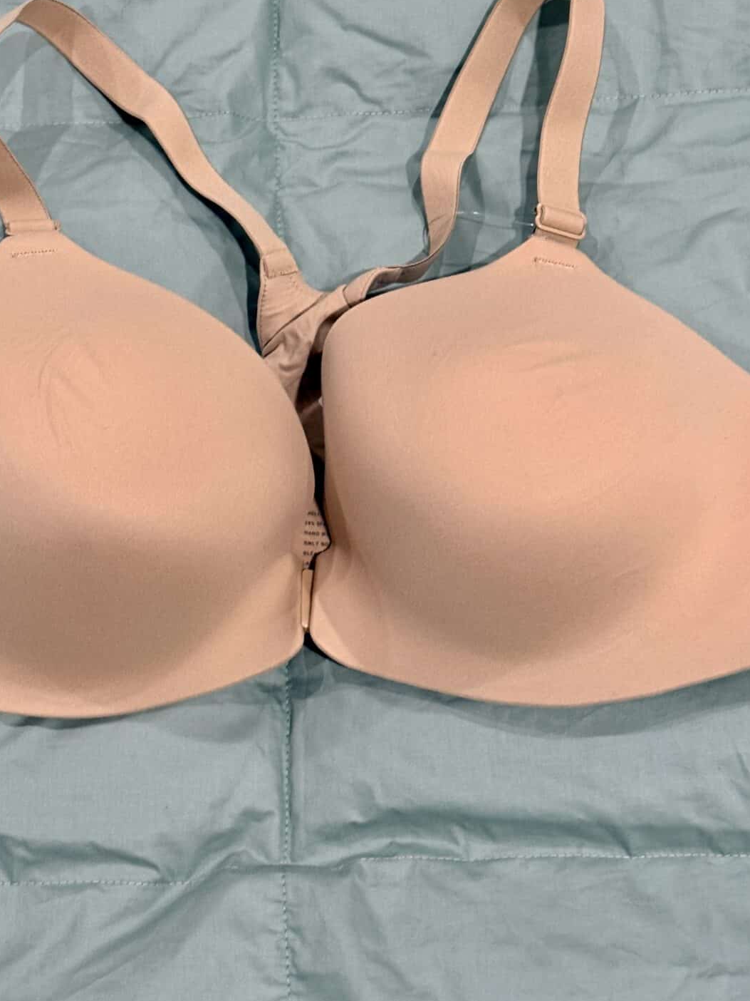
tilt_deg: -69.0
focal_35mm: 70
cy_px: 333
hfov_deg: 21.0
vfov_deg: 27.6
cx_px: 269
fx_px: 2022
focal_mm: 6.76
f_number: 1.78
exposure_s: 1/60
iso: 160
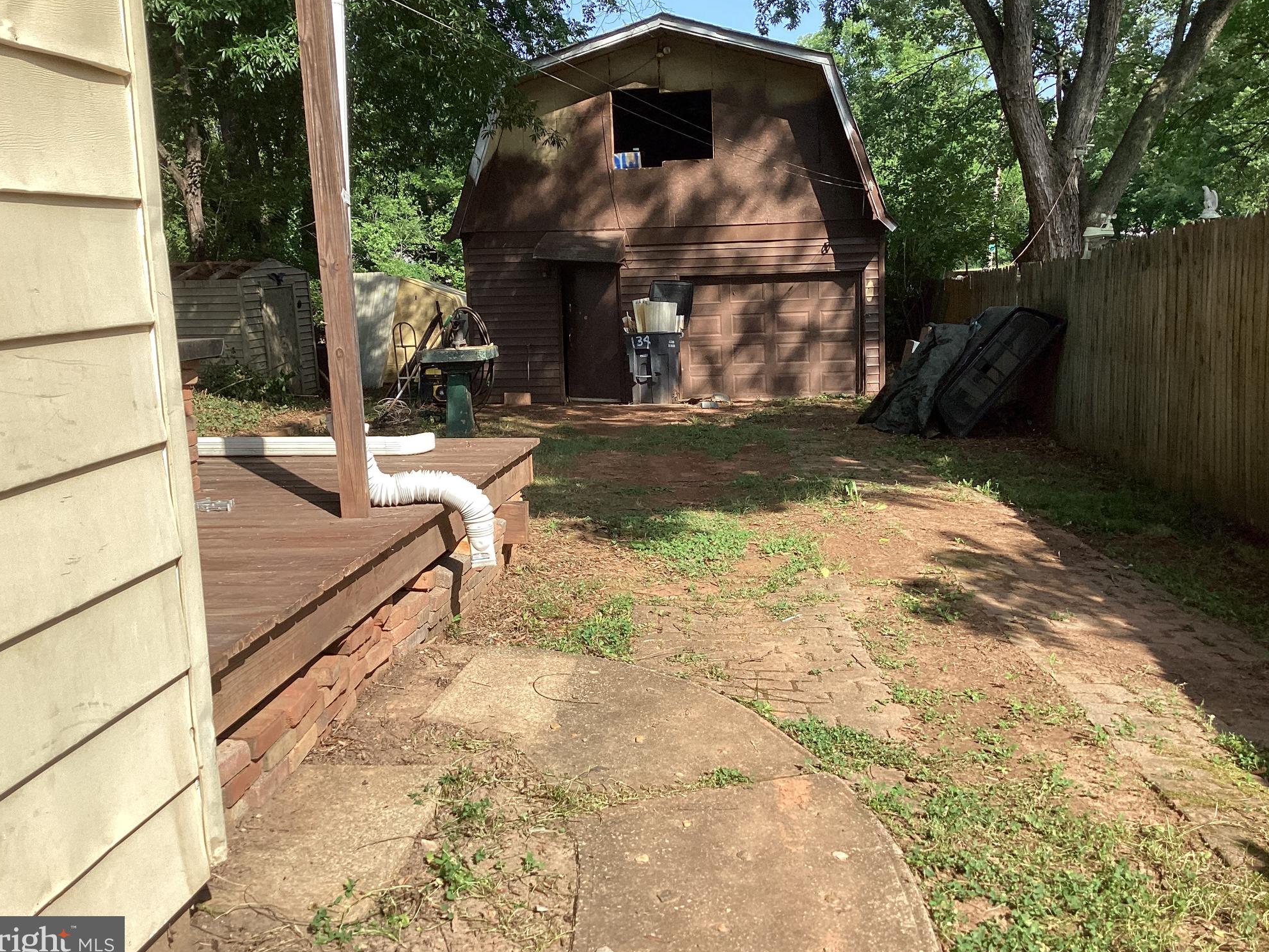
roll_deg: +0.9
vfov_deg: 44.2
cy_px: 477
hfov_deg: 56.8
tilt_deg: -8.2
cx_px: 620
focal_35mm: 32
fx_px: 1173
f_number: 2.4
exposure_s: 1/721
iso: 25
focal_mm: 3.3
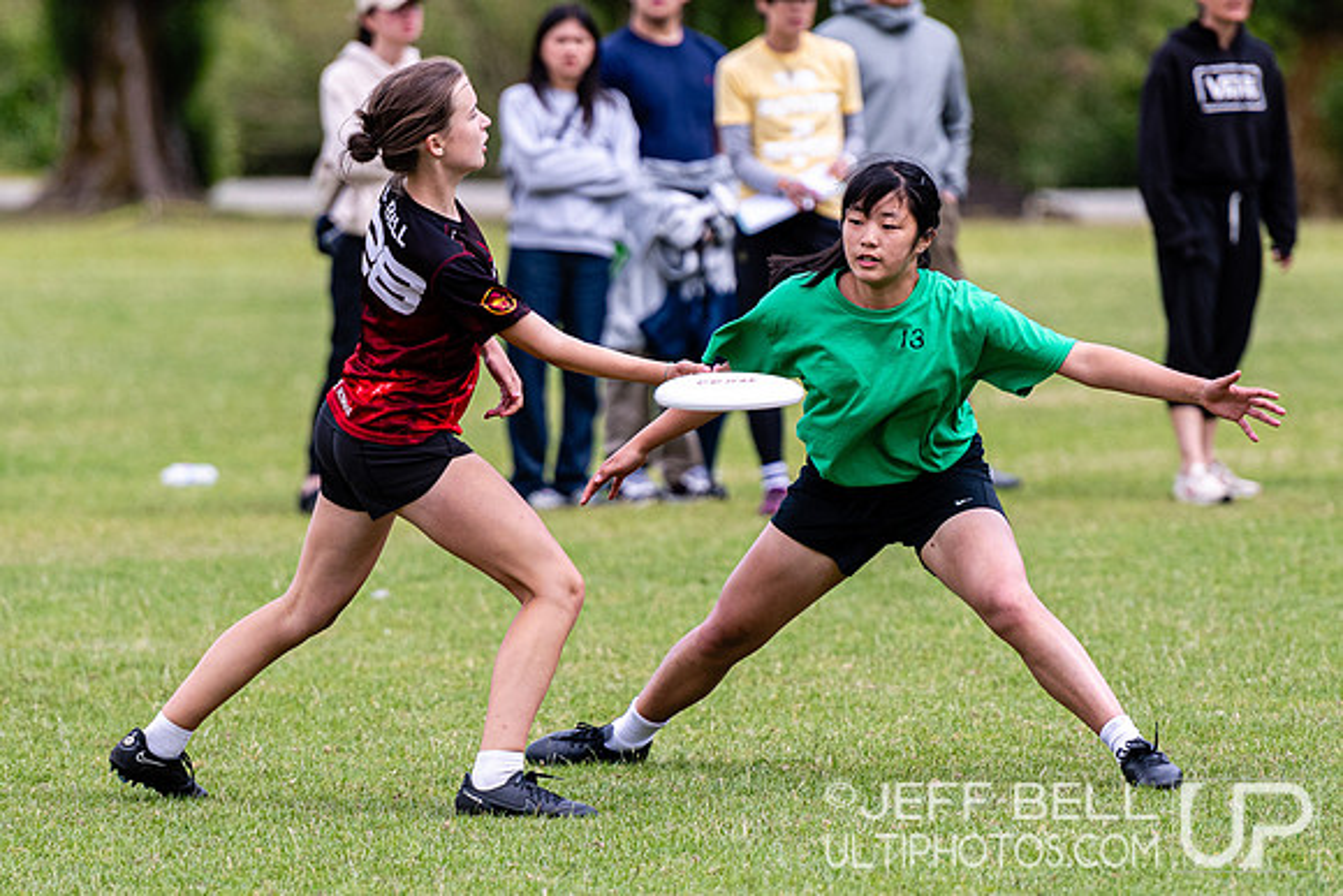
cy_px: 511
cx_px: 742
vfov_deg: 3.2
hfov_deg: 4.8
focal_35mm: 430
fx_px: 16027
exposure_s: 1/2000
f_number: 3.2
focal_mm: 200
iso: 280
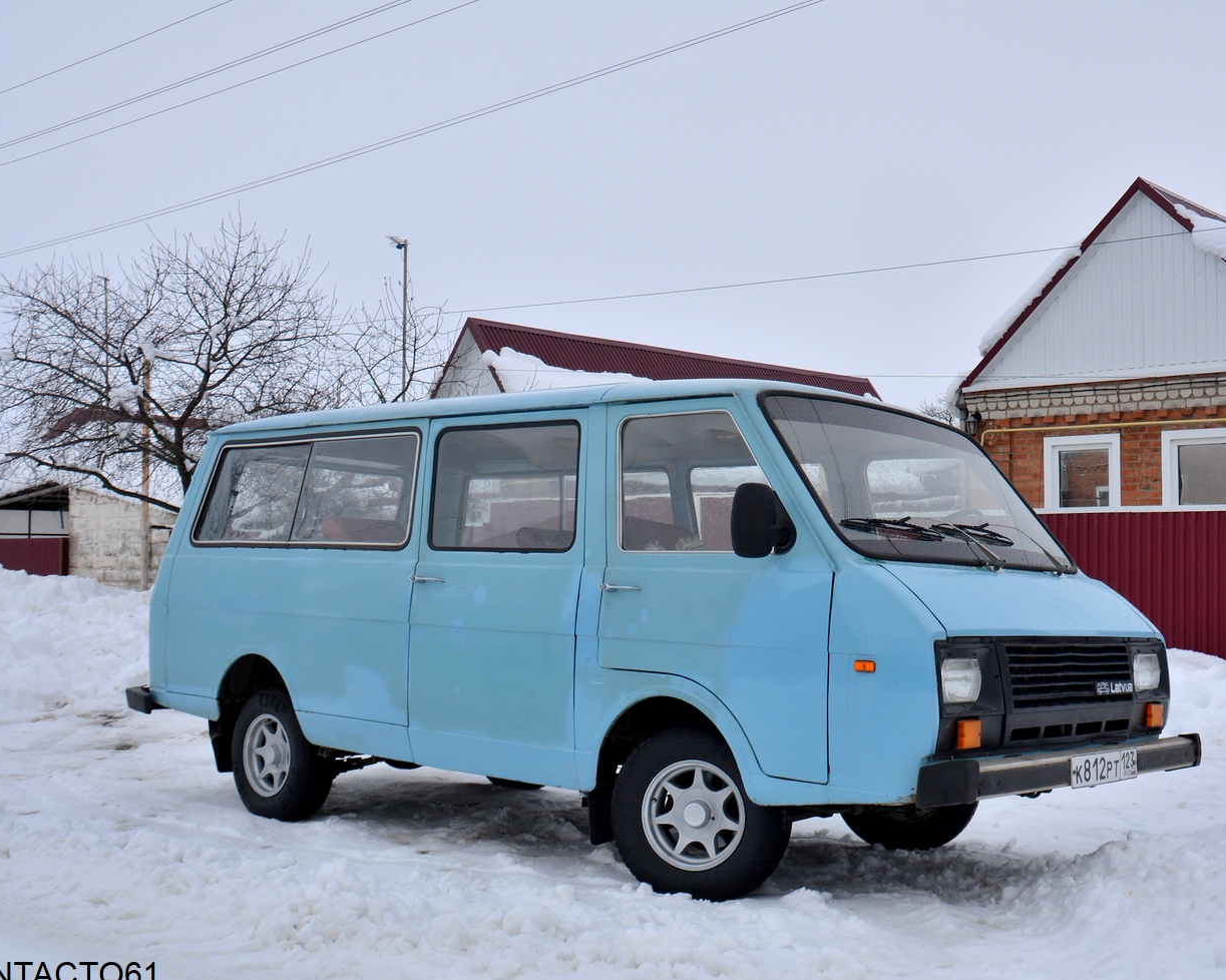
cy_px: 493
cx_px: 730
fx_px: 1379
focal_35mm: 38
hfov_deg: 47.7
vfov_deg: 39.1
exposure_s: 1/250
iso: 200
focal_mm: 22
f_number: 8
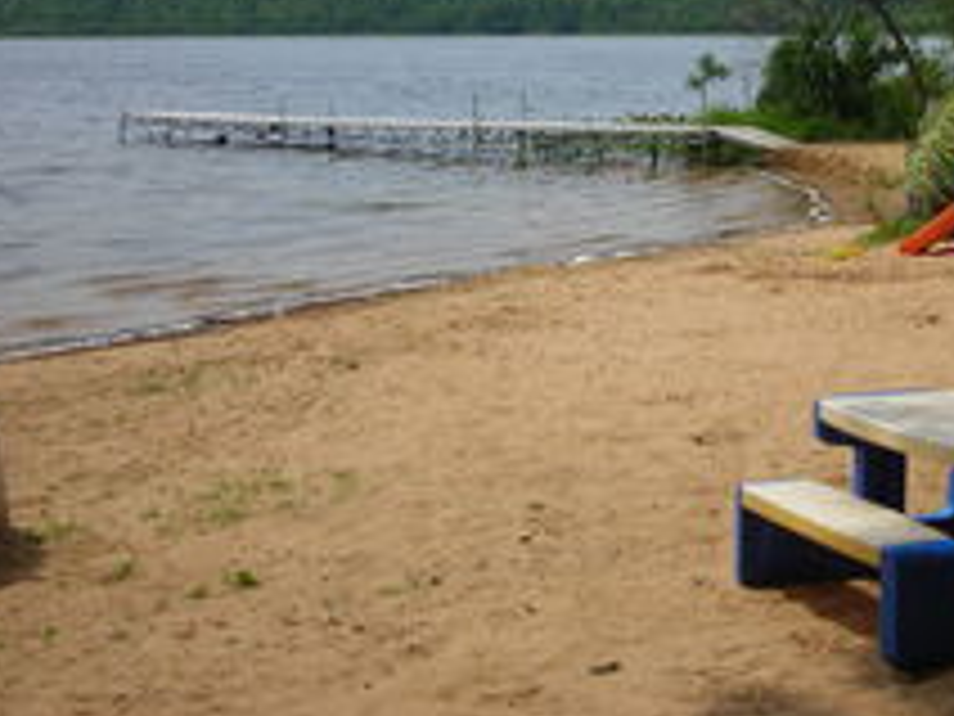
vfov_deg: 21.9
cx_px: 580
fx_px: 1819
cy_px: 122
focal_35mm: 66
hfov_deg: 29.3
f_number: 6.4
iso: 50
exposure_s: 1/240
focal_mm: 6.3
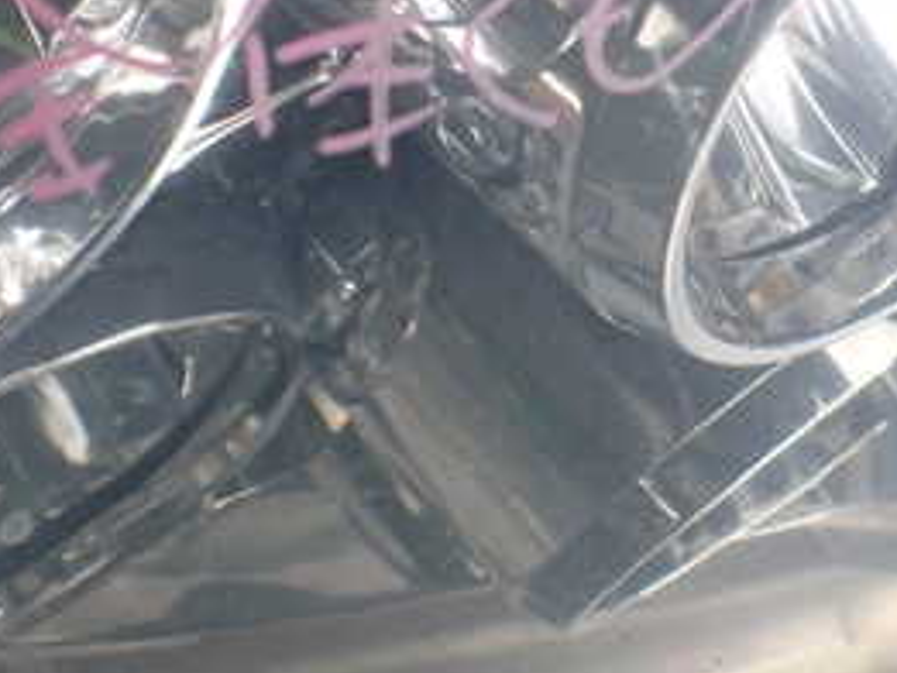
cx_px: 735
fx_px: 1789
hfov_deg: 27.5
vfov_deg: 21.2
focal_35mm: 69
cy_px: 182
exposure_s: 1/125
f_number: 2.3
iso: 250
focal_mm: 5.4
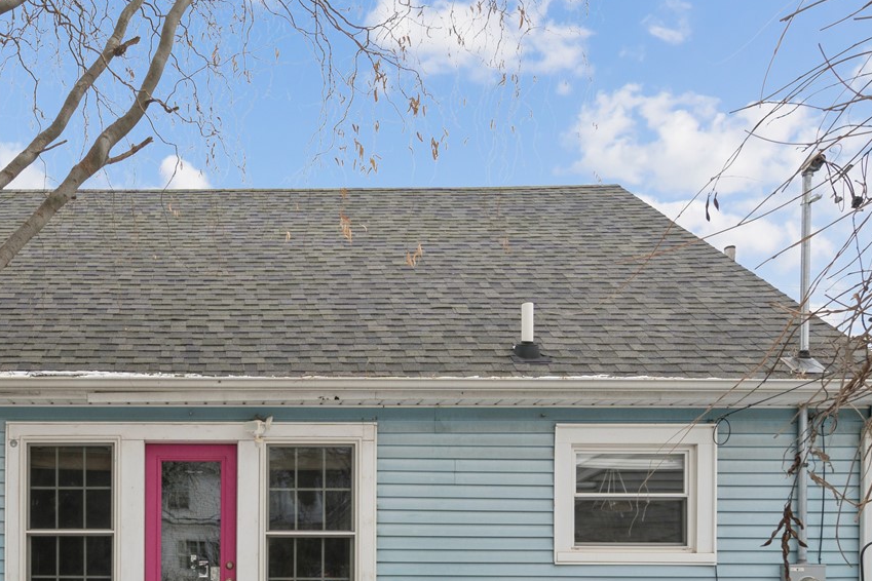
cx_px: 172
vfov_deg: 35.8
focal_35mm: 36
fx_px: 872
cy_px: 451
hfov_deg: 49.9
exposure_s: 1/640
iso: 400
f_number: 8
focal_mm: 18
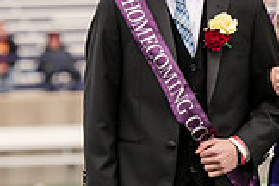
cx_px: 215
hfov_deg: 3.4
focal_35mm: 610
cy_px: 78
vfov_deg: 2.3
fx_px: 4727
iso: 320
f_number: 5
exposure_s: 1/1000
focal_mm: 170
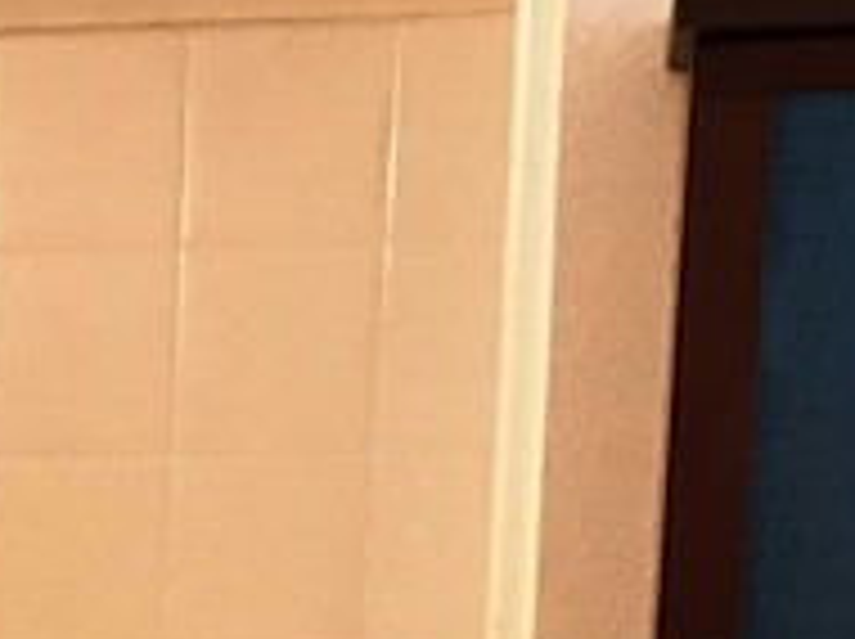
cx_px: -574
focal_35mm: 151
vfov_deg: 9.1
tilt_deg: -13.2
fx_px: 3725
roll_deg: -0.1
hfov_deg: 12.2
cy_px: 1350
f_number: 1.8
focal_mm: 3.99
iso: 40
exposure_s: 1/24
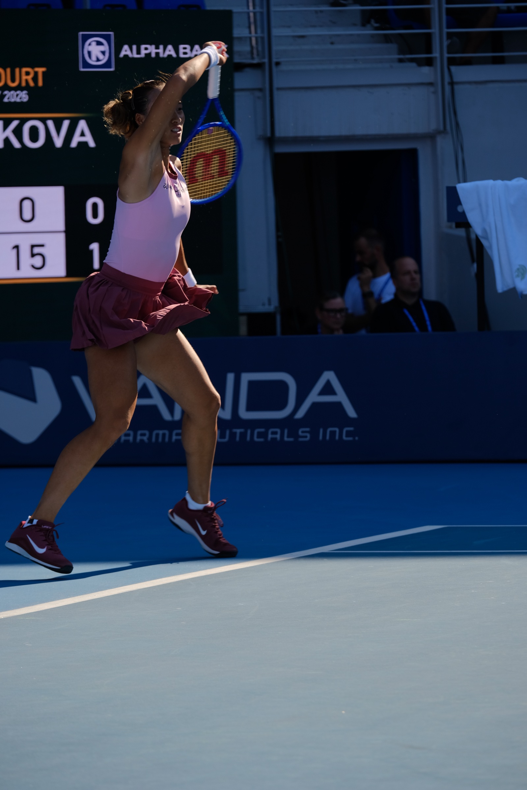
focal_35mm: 210
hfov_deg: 6.5
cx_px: 264
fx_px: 4611
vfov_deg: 9.8
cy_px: 395
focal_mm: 140
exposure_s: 1/800
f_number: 4.5
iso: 200
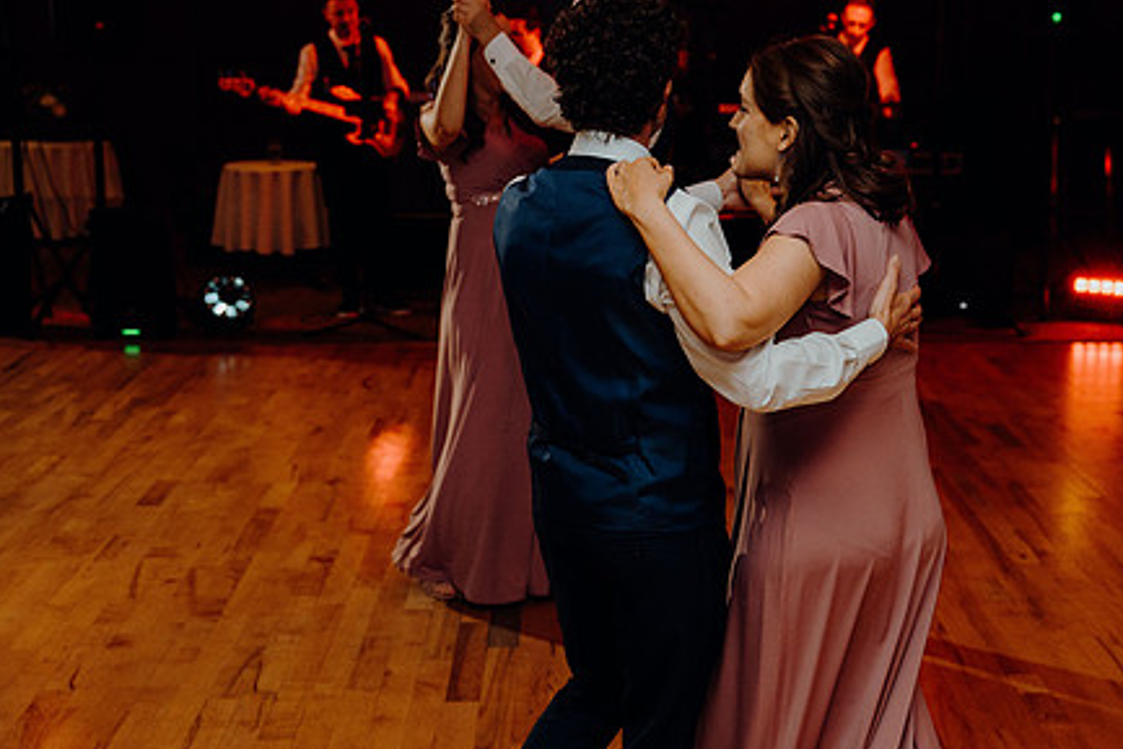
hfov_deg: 33.8
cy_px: 356
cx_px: 700
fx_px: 1841
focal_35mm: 59
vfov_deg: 23.0
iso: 1250
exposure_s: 1/160
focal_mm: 44
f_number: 2.8
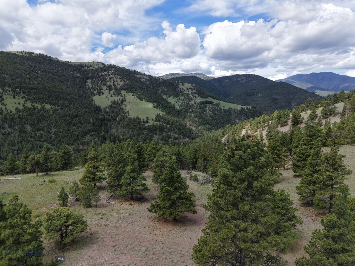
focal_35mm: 24
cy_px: 133
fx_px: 246
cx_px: 178
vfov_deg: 56.8
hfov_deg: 71.6
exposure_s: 1/4000
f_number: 1.8
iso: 260
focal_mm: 8.67
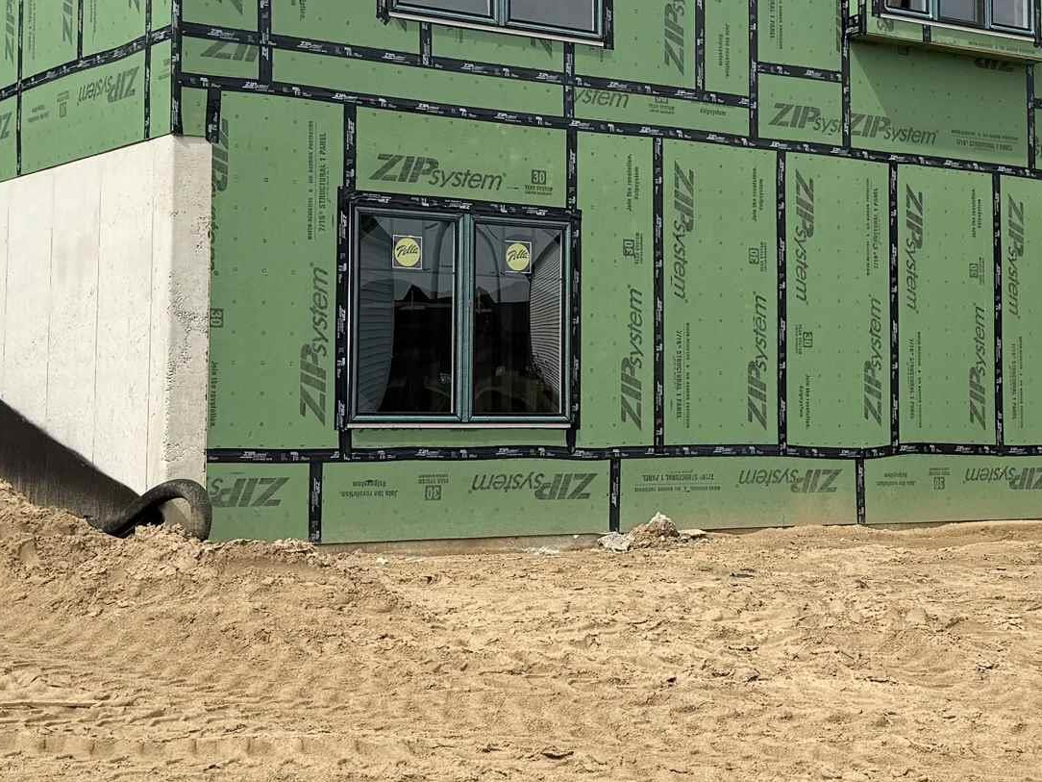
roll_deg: -0.2
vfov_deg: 21.5
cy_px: 261
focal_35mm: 68
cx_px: 714
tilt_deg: +4.4
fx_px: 2047
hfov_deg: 28.3
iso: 80
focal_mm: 6.76
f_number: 1.78
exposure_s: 1/5319
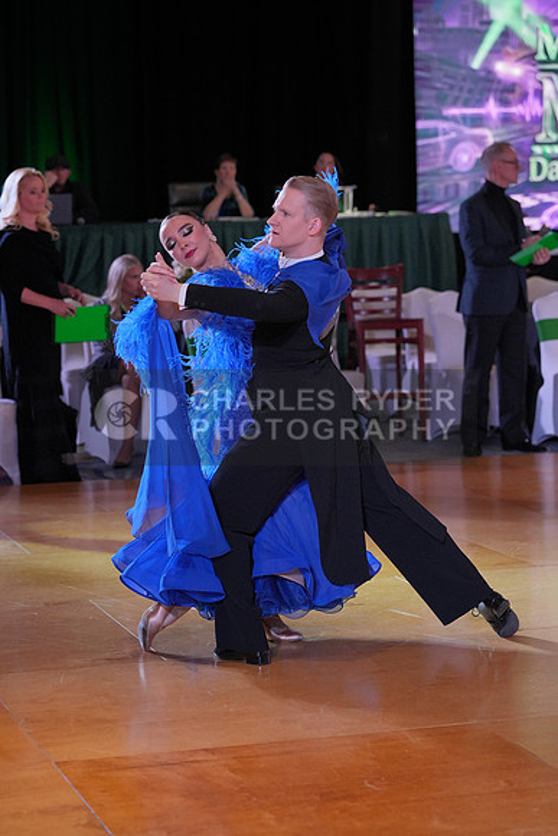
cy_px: 418
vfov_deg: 21.5
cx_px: 279
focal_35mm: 95
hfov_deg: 14.4
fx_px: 2207
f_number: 4
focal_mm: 95
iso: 2500
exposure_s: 1/400
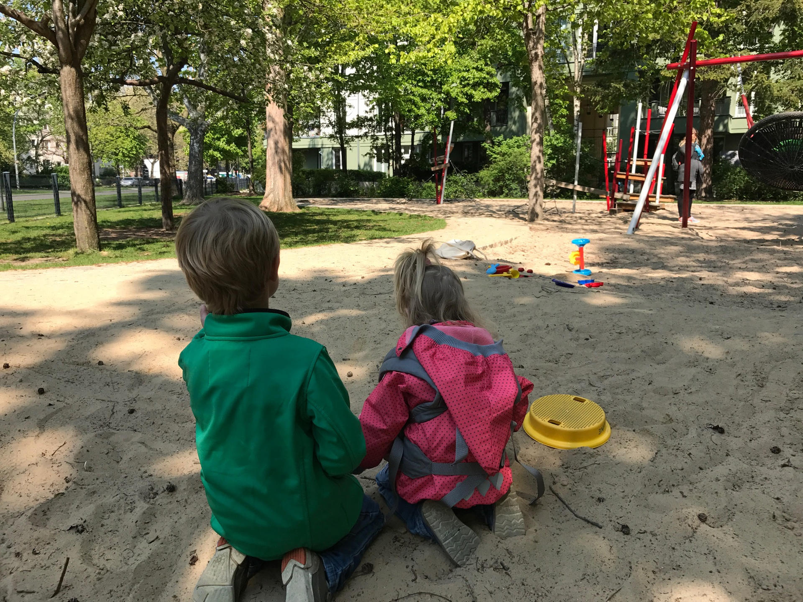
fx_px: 650
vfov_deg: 49.7
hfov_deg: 63.4
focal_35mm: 28
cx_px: 402
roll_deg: -1.0
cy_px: 301
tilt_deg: -10.7
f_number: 1.8
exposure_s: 1/1041
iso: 20
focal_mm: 3.99
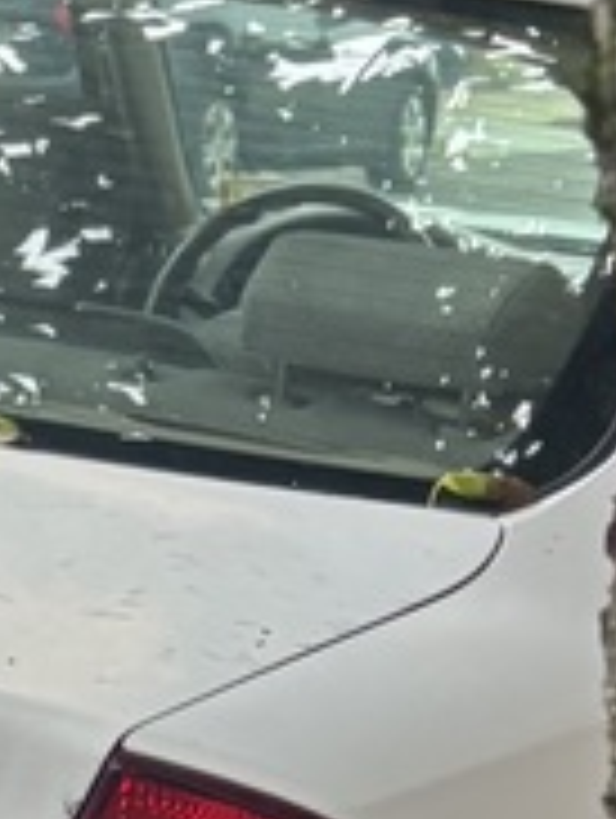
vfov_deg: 10.7
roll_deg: -6.1
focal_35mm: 171
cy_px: 1521
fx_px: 4048
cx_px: -481
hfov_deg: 8.4
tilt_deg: -24.0
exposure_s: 1/121
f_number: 1.6
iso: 80
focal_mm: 5.96
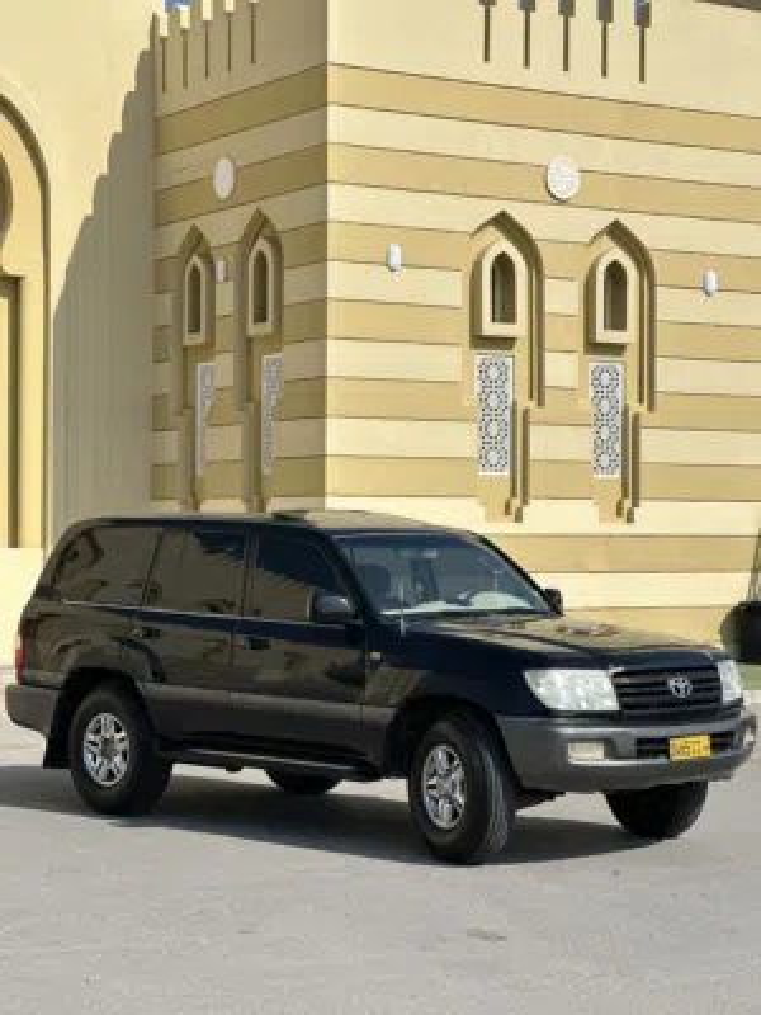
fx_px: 2257
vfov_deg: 25.3
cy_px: 508
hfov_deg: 19.1
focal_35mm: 77
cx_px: 380
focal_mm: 9
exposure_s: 1/1277
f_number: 2.8
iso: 32
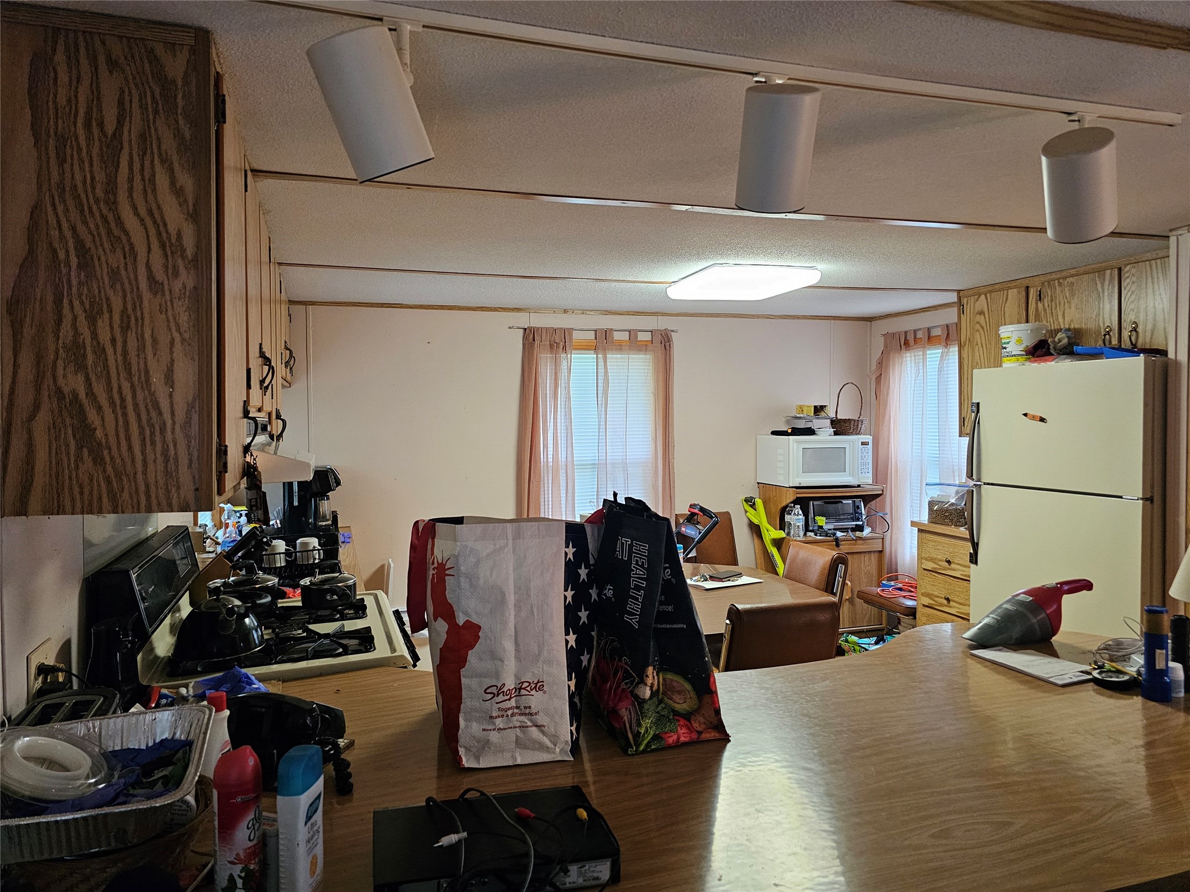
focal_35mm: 23
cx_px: 595
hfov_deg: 73.9
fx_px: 791
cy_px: 446
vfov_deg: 58.9
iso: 640
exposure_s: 1/120
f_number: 1.7
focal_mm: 6.3
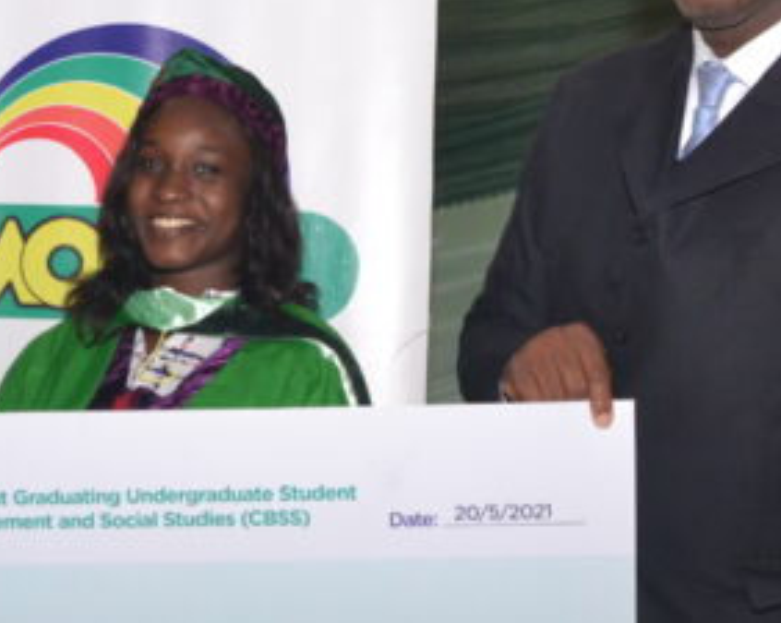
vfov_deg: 17.4
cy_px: 371
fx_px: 2038
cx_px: 205
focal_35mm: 88
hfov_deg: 21.5
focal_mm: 23
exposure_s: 1/160
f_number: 6.3
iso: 1600
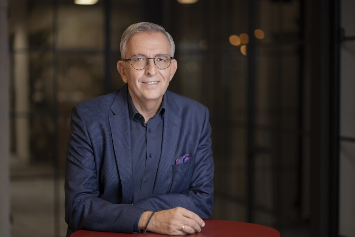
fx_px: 838
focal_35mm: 85
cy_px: 118
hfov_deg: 23.9
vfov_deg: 16.1
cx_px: 178
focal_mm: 85
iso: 100
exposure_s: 1/100
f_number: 1.8
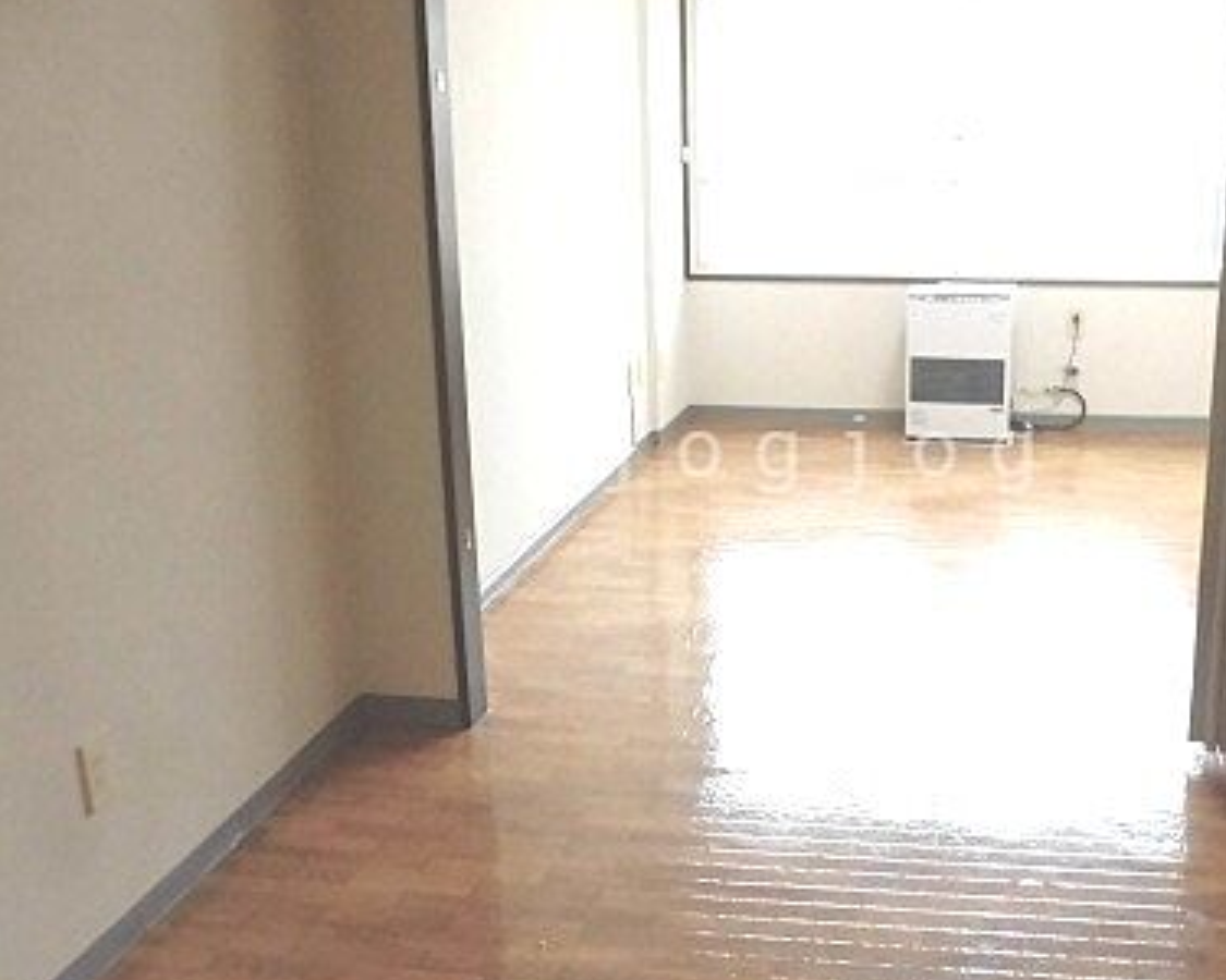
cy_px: 454
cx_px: 827
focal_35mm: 40
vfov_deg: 37.3
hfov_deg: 45.0
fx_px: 1451
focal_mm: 4.3
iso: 200
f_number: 3.1
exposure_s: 1/50
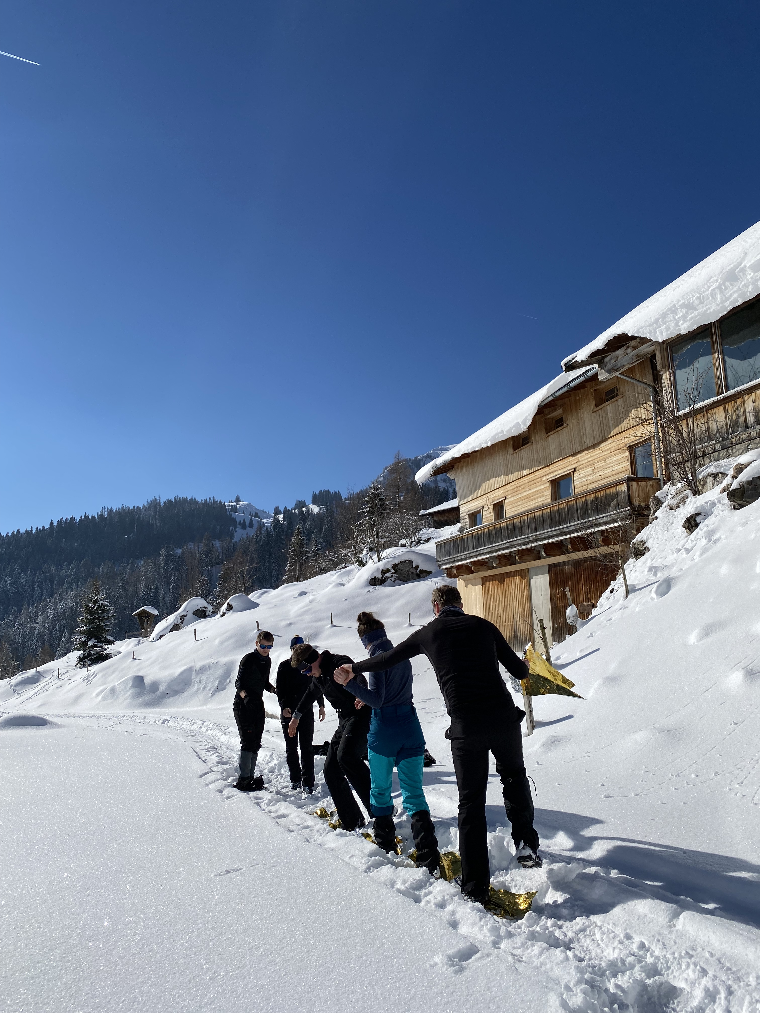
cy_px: 506
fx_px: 761
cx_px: 380
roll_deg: +1.8
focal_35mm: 26
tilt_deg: +10.8
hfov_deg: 53.1
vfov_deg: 67.3
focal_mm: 4.25
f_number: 1.8
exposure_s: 1/8850
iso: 32
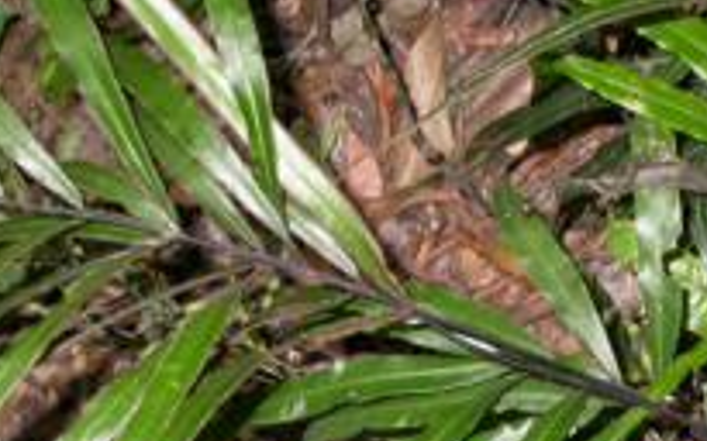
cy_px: 386
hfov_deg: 16.4
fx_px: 2446
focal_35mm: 127
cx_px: 459
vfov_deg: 10.3
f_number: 2.7
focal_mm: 8.6
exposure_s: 1/60
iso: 100
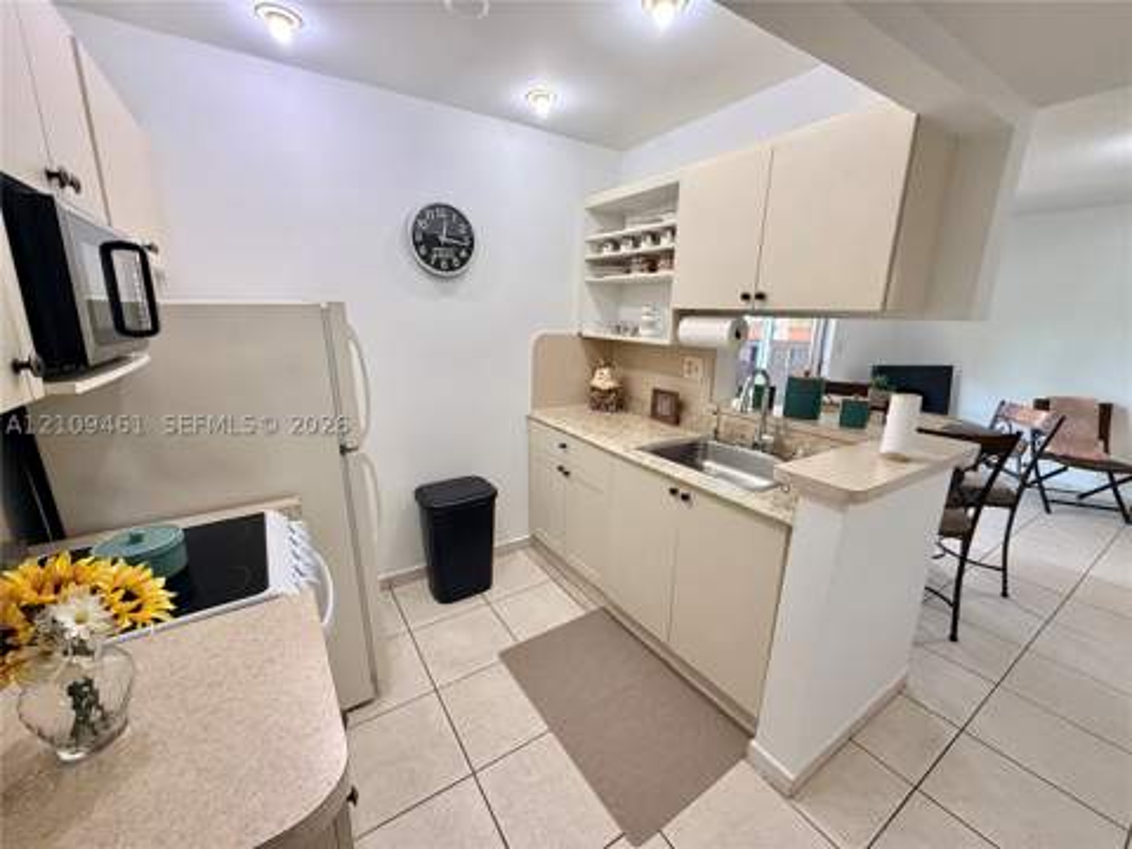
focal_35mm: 14
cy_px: 424
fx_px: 458
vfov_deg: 85.7
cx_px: 566
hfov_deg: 102.1
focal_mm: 2.22
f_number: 2.2
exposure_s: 1/120
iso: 250
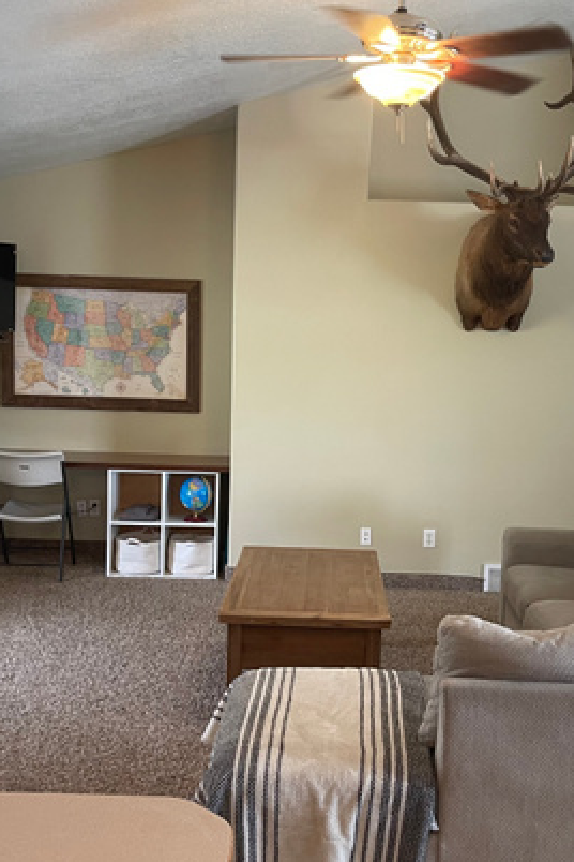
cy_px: 444
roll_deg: -2.2
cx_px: 319
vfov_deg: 45.4
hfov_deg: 31.2
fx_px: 1028
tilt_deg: -7.2
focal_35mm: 43
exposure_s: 1/60
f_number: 1.6
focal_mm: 5.1
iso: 125
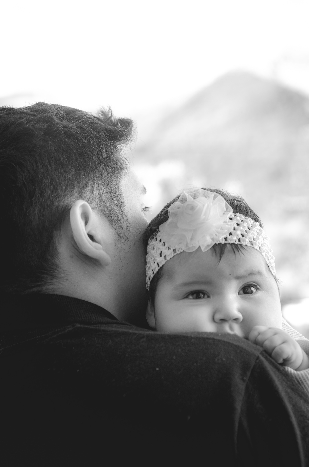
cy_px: 234
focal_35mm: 75
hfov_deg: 18.1
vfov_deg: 27.0
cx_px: 154
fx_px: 970
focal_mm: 50
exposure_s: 1/500
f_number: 4
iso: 100
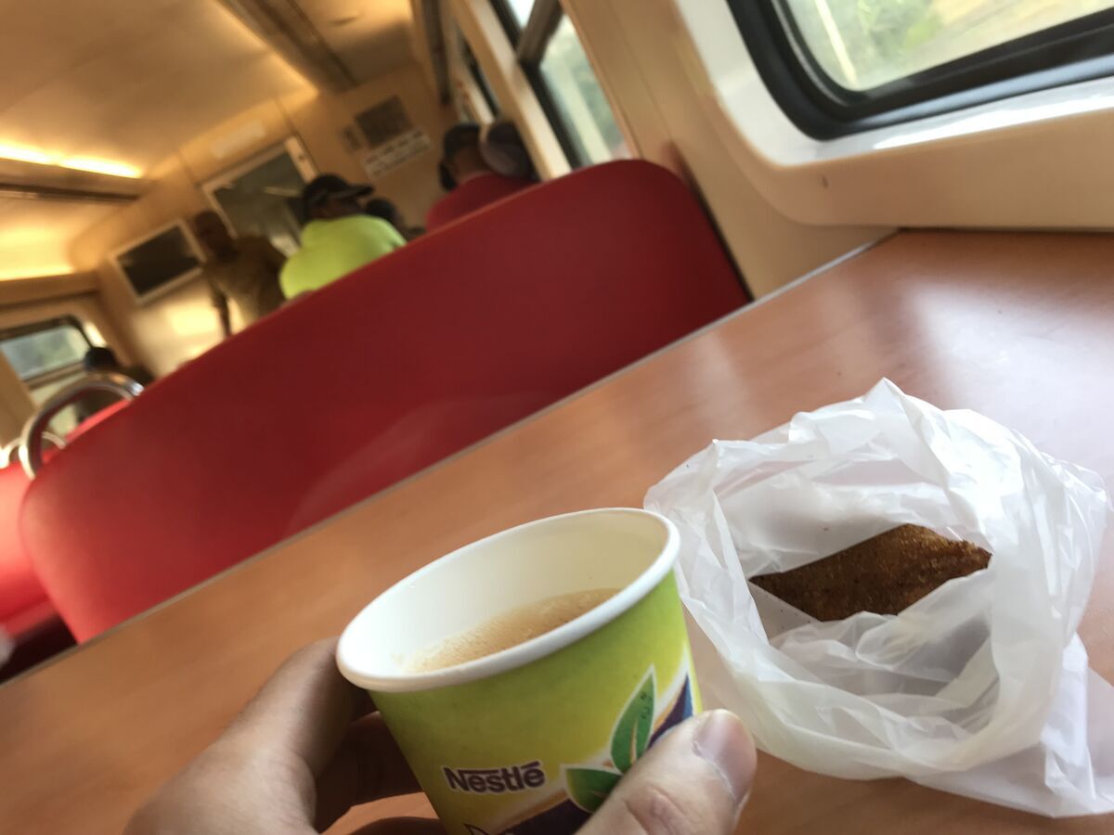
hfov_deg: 63.4
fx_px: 901
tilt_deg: -12.0
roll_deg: +30.0
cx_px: 557
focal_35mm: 28
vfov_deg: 49.7
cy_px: 418
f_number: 1.8
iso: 25
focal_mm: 3.99
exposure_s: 1/50
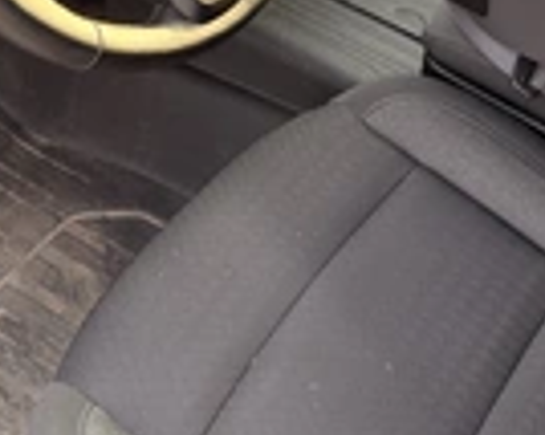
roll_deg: -0.3
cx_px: 395
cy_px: -150
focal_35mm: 70
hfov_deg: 26.9
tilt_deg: -30.5
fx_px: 1128
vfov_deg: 19.8
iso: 200
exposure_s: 1/194
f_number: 1.78
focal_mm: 6.76
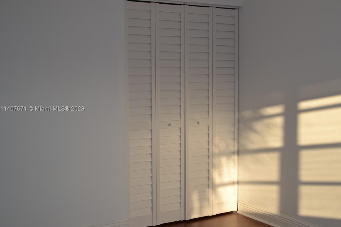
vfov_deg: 26.5
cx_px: 218
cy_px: 109
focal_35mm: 51
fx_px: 483
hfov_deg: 38.6
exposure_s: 1/160
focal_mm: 26
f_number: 4.2
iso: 100
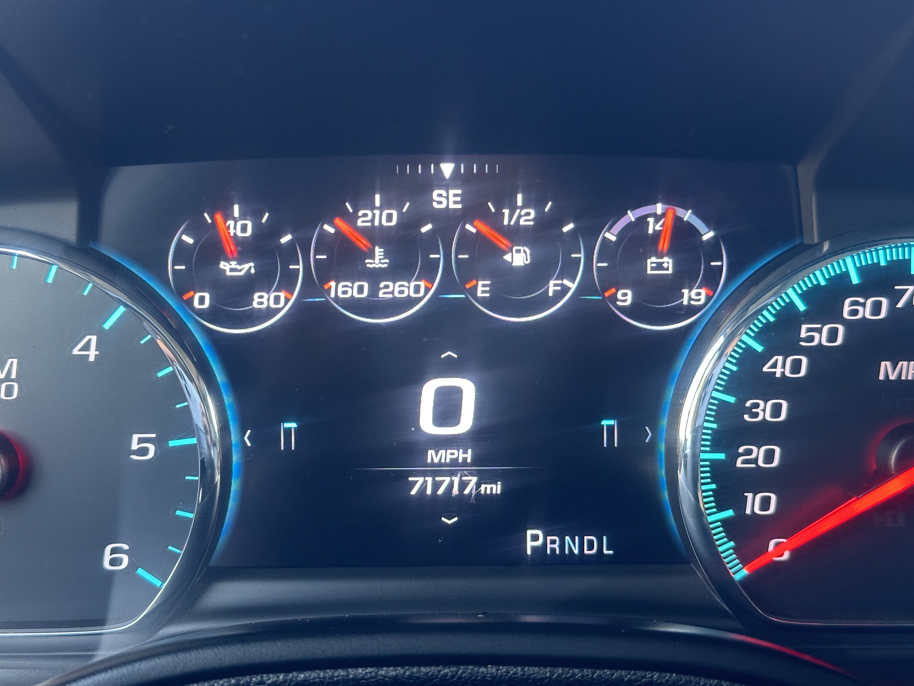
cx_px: 457
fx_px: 1267
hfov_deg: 39.7
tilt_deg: -13.9
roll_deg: +1.3
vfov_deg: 30.3
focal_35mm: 48
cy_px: 343
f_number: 1.78
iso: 250
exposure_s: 1/60
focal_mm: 6.86
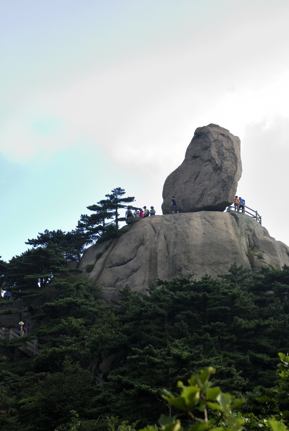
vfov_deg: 25.0
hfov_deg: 16.9
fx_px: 973
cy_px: 239
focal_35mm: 81
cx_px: 150
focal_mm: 48
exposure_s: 1/200
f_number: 7.1
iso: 250
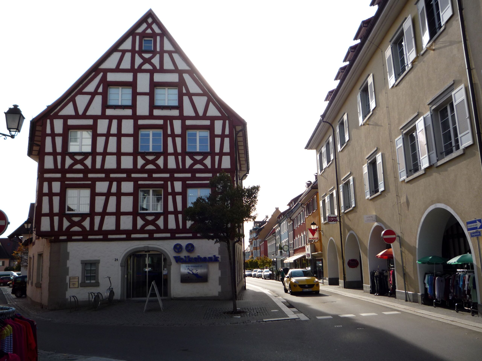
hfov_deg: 60.0
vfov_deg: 46.7
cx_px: 241
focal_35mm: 30
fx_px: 417
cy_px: 180
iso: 100
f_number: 4
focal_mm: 5.2
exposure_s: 1/400
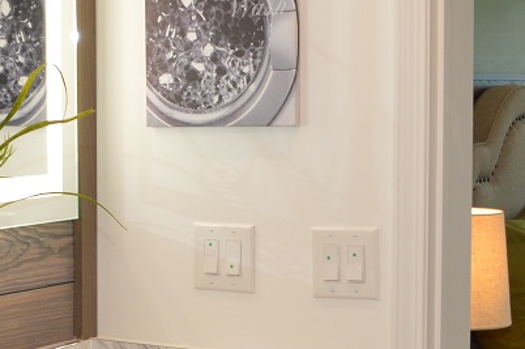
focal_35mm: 101
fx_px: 1471
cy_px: 239
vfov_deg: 13.5
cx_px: -42
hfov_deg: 19.4
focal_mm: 18
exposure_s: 1/60
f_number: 3.5
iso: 400
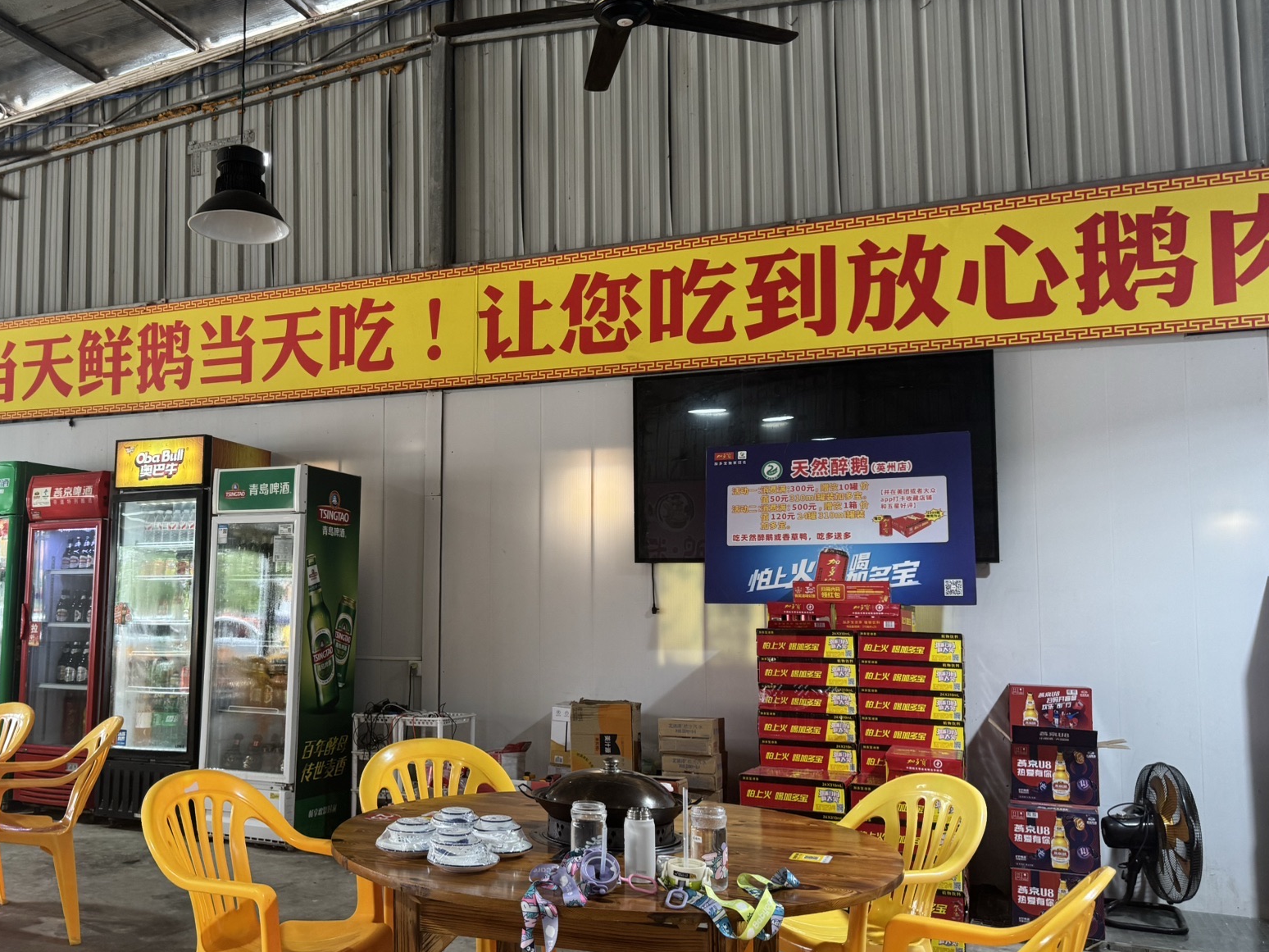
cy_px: 493
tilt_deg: +2.9
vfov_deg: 45.4
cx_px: 473
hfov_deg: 57.6
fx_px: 1136
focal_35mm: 31
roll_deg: -1.4
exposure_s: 1/121
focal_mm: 6.76
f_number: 1.78
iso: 200
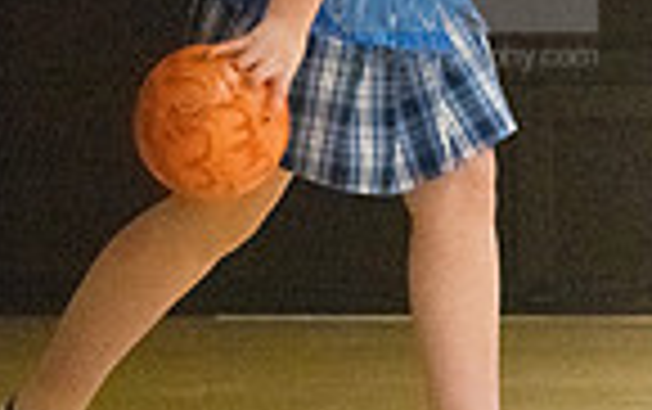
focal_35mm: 334
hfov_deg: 6.3
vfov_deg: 3.9
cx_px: 463
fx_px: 5942
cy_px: -88
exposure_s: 1/1000
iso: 10000
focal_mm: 82
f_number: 4.5
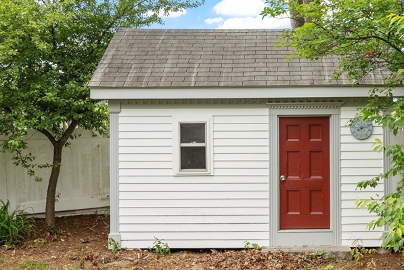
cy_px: 141
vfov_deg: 28.1
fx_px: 539
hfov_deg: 40.5
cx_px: 275
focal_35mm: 48
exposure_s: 1/125
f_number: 8
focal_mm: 19
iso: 125
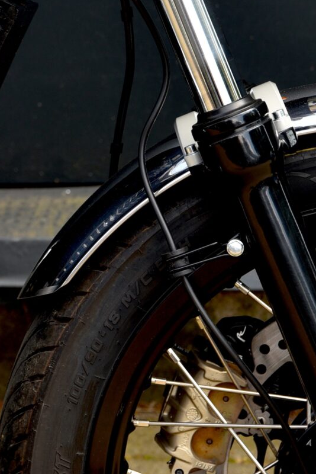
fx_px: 2947
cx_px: -48
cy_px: 158
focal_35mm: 224
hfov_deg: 6.1
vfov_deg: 9.2
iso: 100
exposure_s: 1/100
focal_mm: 70
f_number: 5
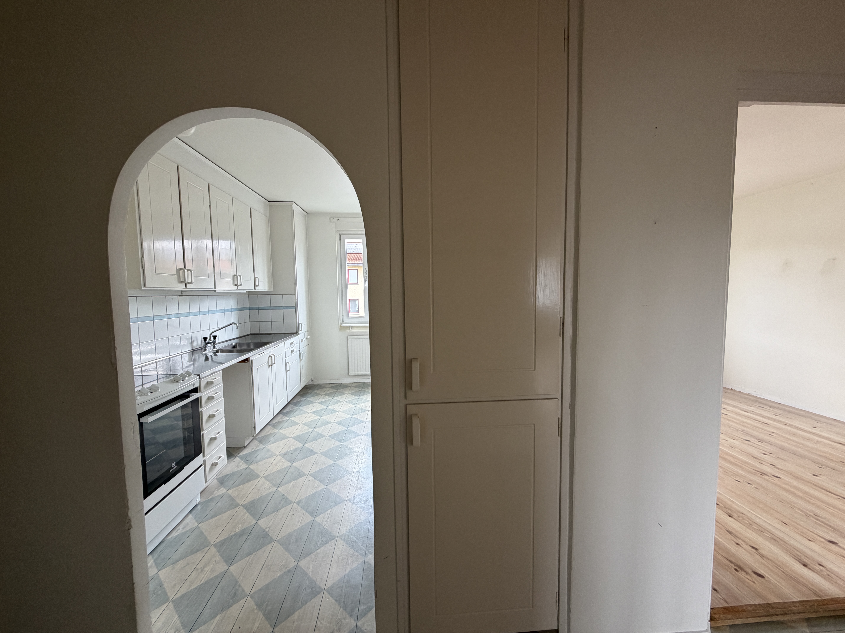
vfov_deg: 85.7
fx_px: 342
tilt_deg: -4.4
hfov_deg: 102.1
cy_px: 316
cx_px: 422
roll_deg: +0.5
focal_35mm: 14
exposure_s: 1/121
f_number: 2.2
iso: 200
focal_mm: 2.22
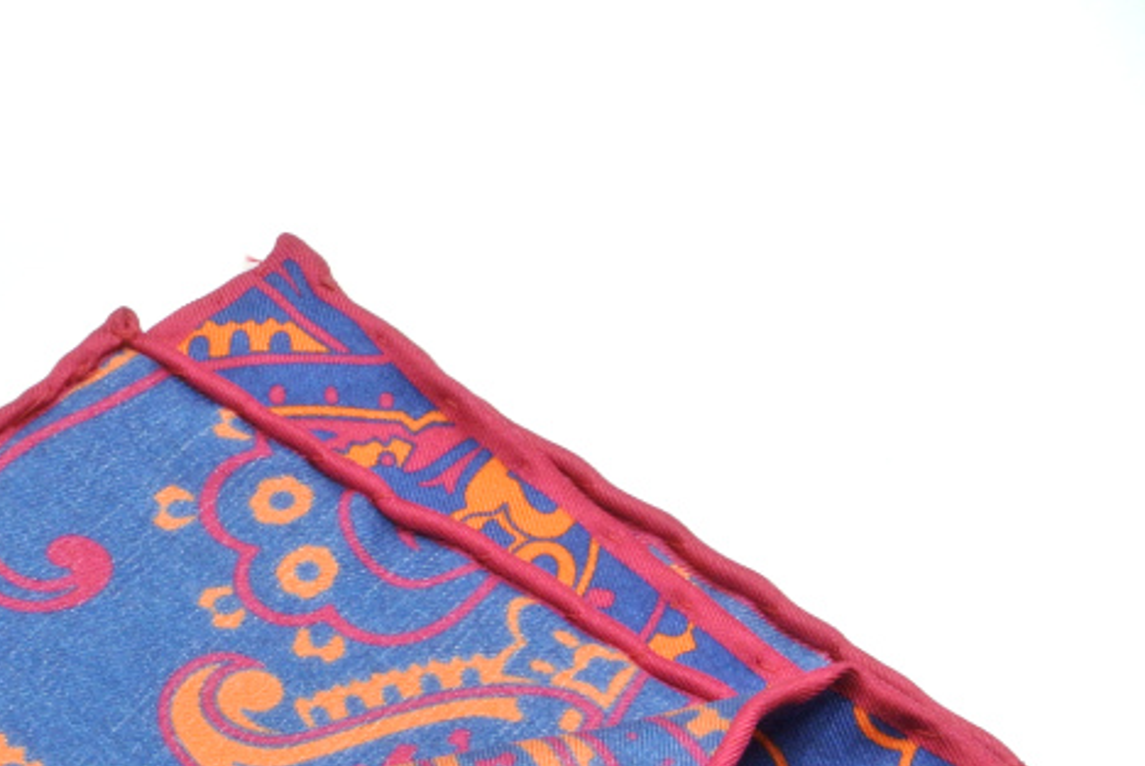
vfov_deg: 7.9
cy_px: 748
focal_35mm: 173
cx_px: -24
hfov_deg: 11.7
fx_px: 5507
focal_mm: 30
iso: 400
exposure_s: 1/30
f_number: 5.6
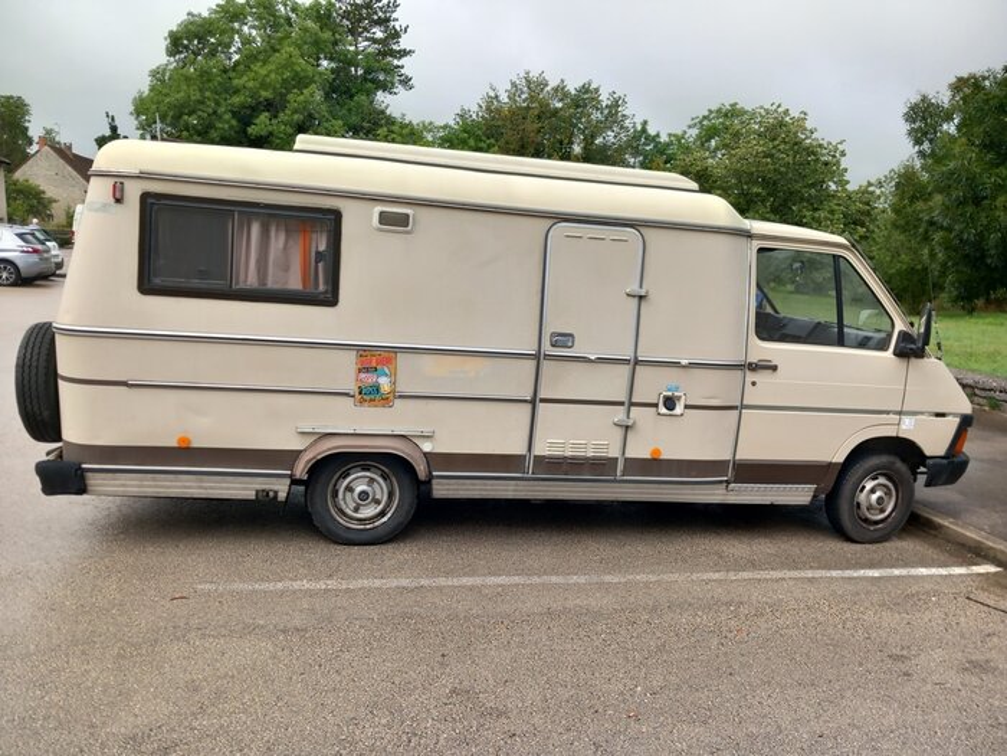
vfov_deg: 51.4
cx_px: 504
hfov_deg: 65.3
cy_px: 378
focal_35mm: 27
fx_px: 785
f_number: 1.8
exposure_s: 1/269
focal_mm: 4
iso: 20
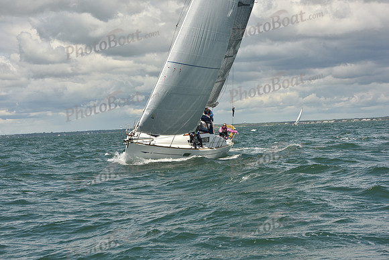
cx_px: 194
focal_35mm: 100
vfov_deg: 13.7
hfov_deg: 20.4
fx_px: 1081
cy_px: 130
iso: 320
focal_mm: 100
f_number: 11
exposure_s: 1/800
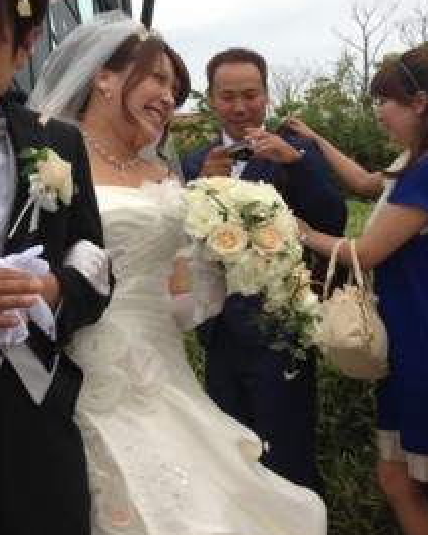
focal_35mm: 55
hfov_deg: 27.2
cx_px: 97
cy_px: 237
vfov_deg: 34.1
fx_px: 871
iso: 50
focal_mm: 4.13
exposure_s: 1/502
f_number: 2.4
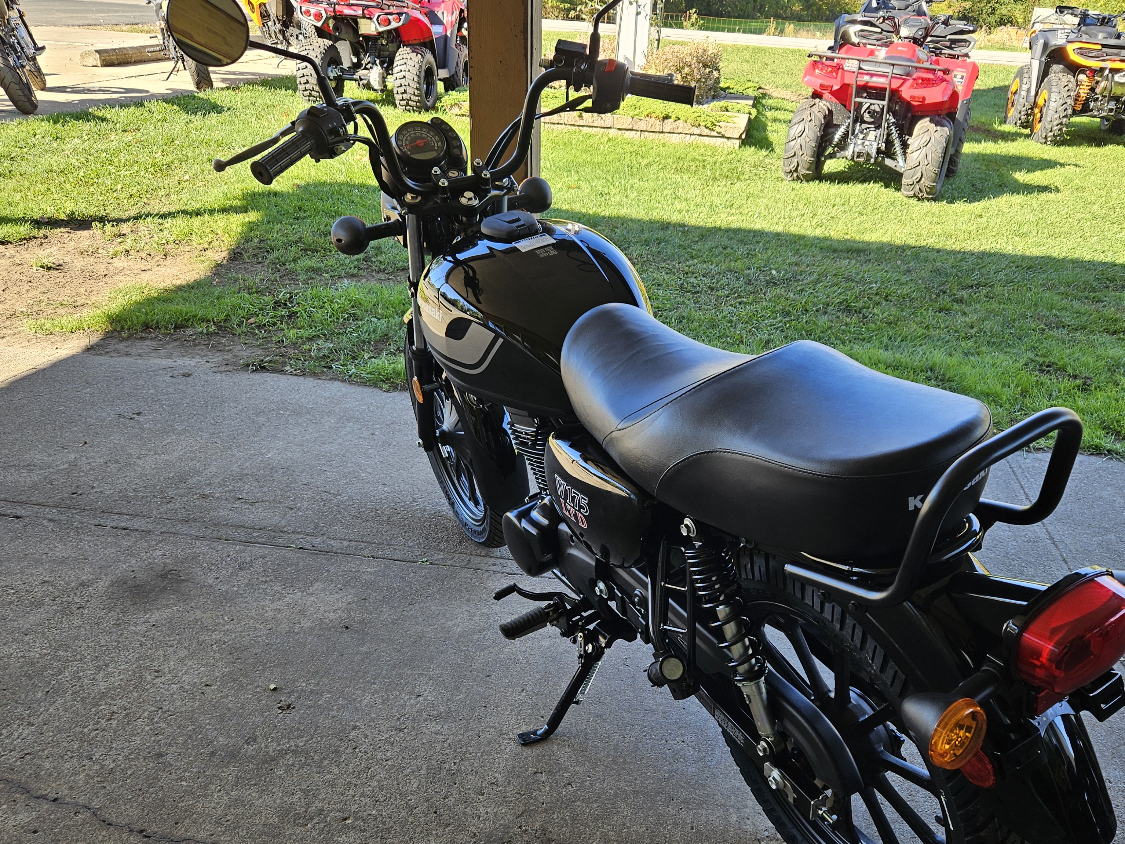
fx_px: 975
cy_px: 498
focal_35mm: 30
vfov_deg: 46.6
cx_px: 622
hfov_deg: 59.8
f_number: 1.8
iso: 25
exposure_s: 1/180
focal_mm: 5.4
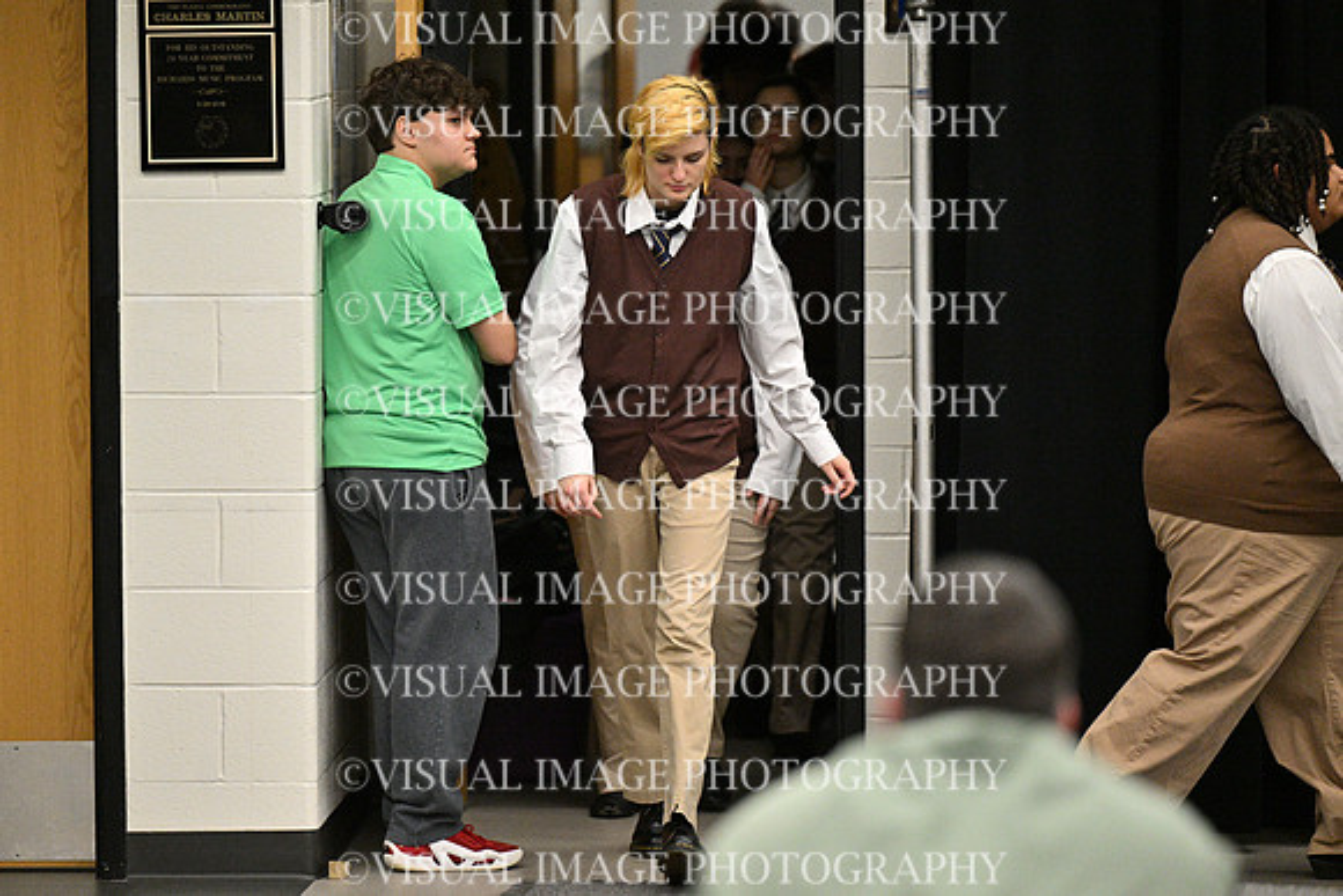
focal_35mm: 195
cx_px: 672
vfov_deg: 7.0
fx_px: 7276
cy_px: 448
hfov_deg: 10.5
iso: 6400
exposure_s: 1/800
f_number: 2.8
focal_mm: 195
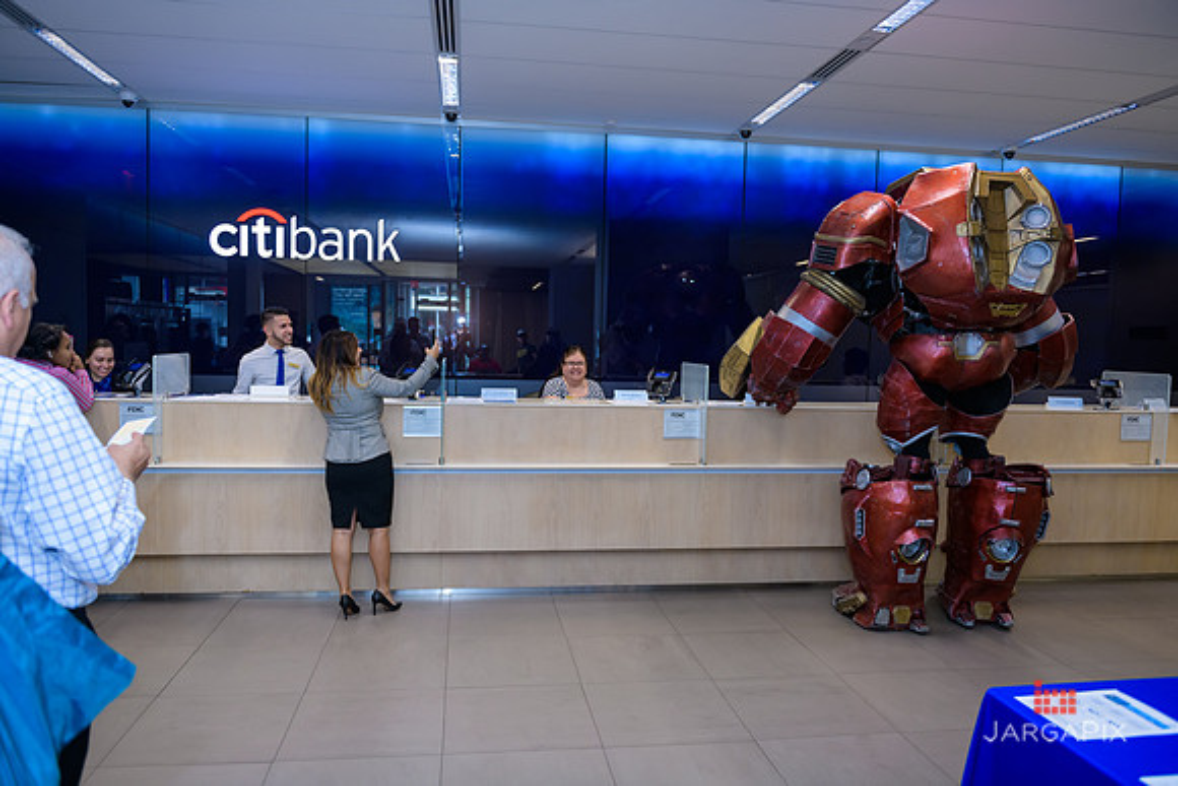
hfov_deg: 69.4
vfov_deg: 49.6
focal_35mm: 26
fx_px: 851
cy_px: 393
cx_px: 589
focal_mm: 26
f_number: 3.2
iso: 800
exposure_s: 1/125
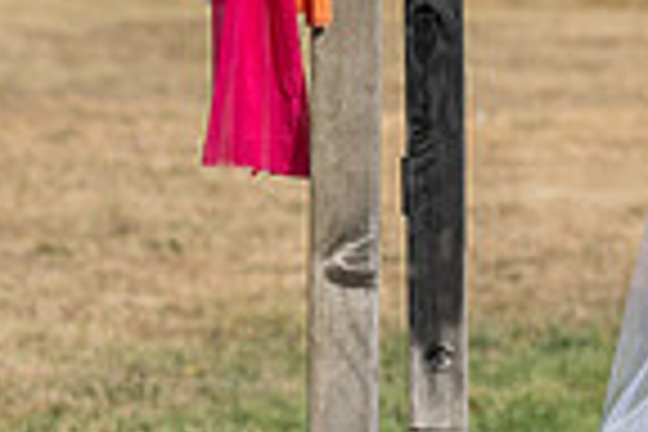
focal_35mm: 407
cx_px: 1156
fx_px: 7325
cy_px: 209
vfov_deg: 3.4
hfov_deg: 5.0
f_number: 4.5
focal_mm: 101
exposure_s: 1/8000
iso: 400
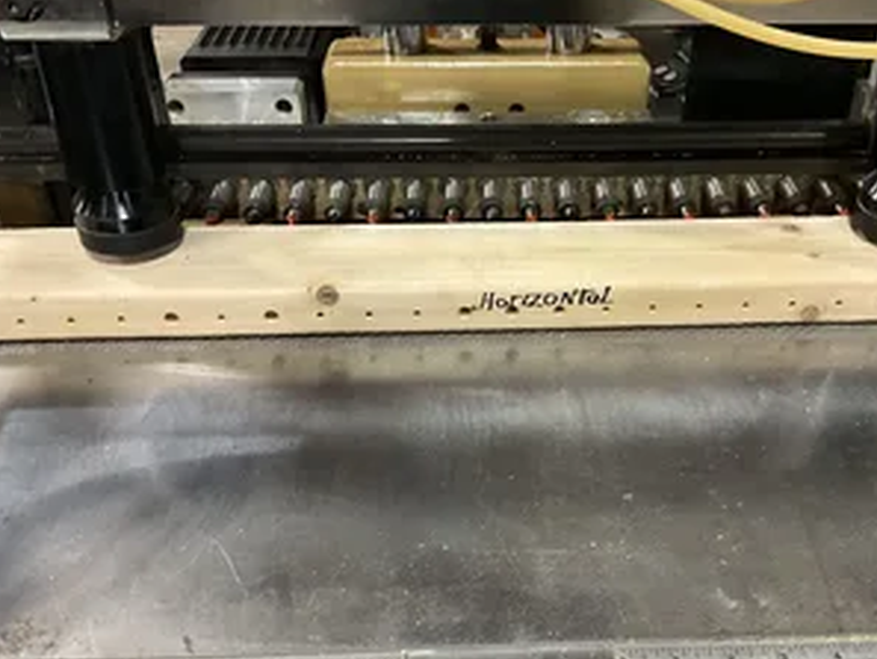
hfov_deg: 47.5
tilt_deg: -38.0
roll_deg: -0.1
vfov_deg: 36.8
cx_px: 532
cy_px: 358
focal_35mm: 39
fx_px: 988
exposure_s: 1/37
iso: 320
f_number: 1.8
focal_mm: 3
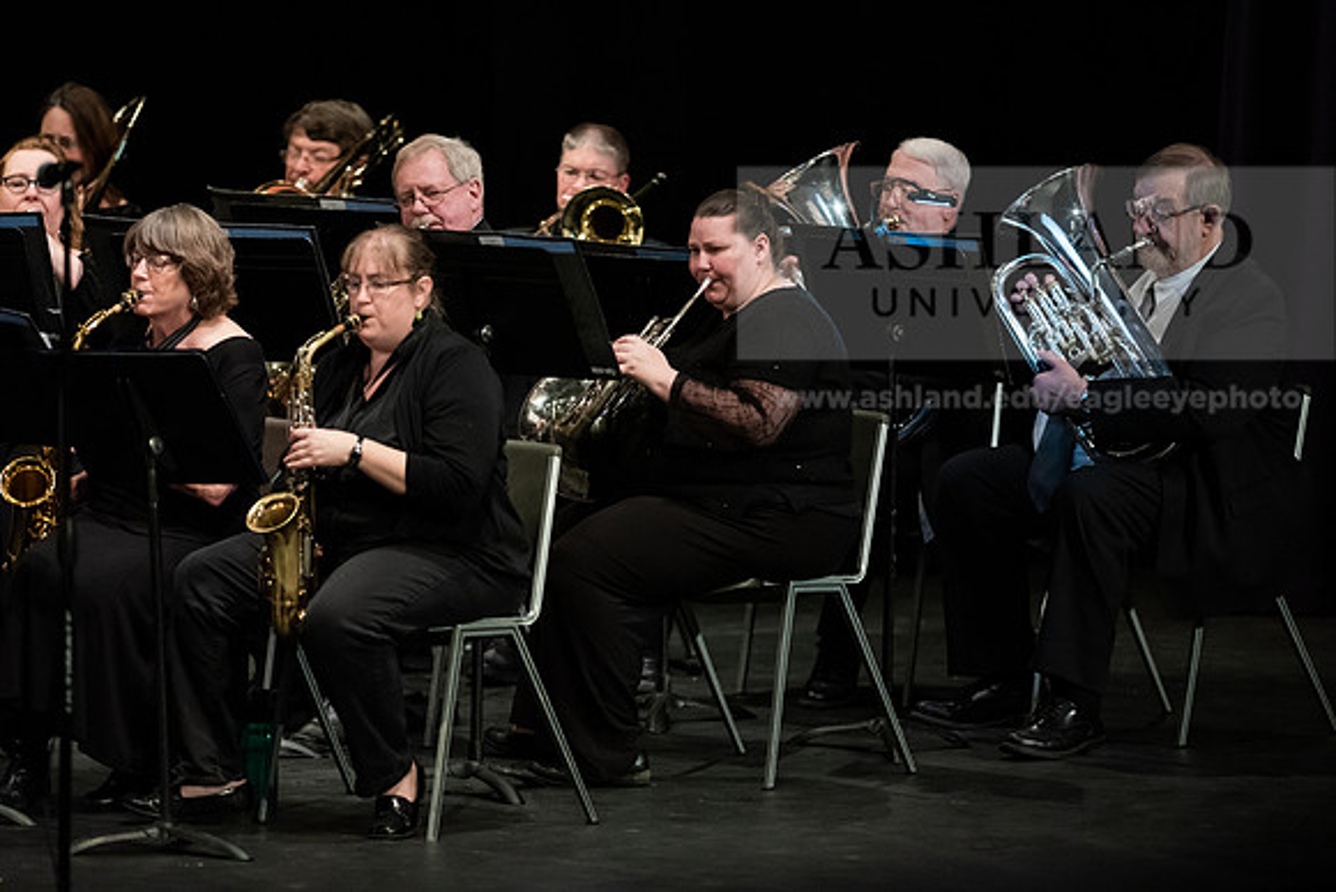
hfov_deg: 6.9
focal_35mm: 300
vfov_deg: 4.6
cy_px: 446
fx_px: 11135
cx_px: 668
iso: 4000
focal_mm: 300
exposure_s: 1/320
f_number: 3.2
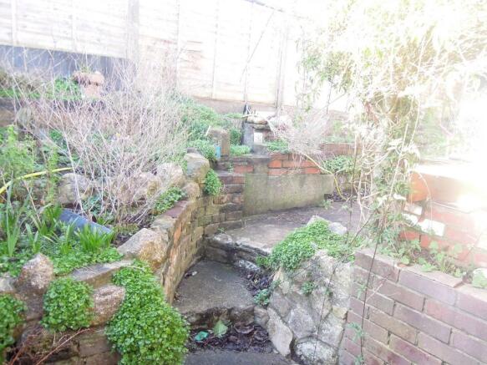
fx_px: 338
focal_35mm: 24
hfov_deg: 71.6
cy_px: 182
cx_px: 244
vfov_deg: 56.8
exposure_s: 1/40
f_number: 2.8
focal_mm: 4.3
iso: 160
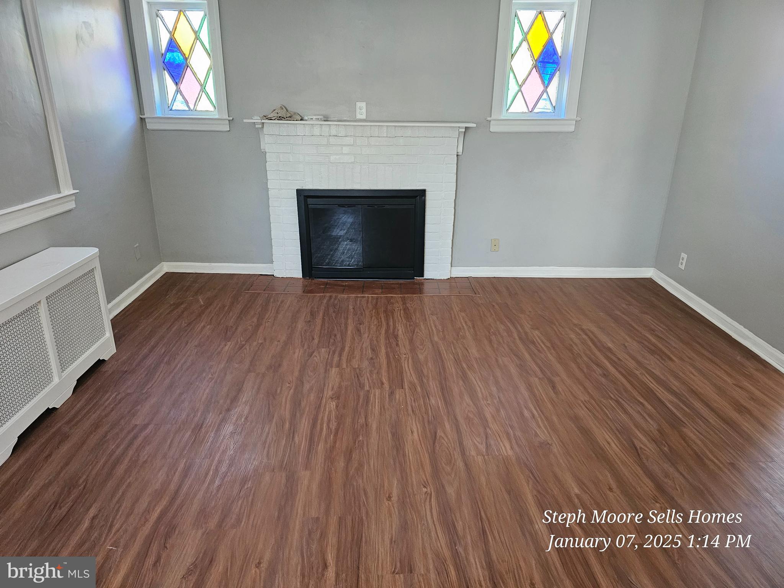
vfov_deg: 58.9
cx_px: 392
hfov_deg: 73.9
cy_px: 294
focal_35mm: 23
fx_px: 521
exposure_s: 1/120
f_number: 1.7
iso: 1000
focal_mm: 6.3
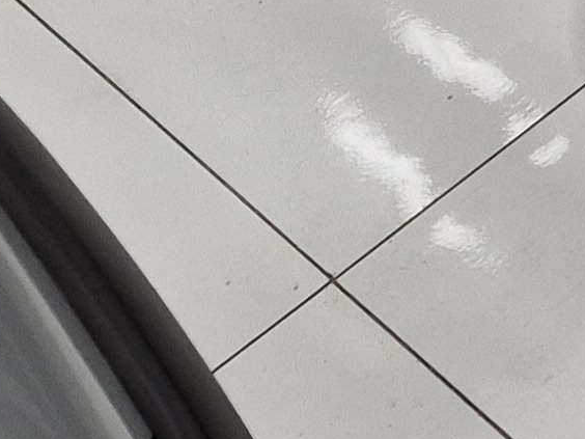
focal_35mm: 163
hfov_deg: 10.8
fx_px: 2755
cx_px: 1279
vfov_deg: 7.7
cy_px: -956
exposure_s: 1/120
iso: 160
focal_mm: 5.4
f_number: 1.8
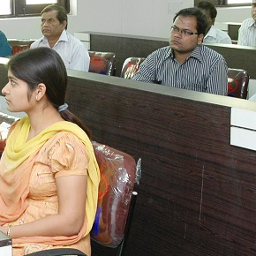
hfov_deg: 17.8
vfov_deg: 18.3
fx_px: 795
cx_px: -1
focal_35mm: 95
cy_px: 119
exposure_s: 1/30
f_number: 5.6
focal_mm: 24
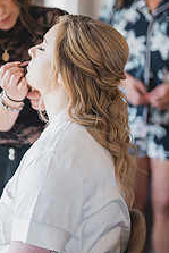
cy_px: 78
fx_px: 710
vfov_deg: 20.1
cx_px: 44
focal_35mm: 101
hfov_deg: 13.5
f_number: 1.2
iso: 160
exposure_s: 1/200
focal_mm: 50
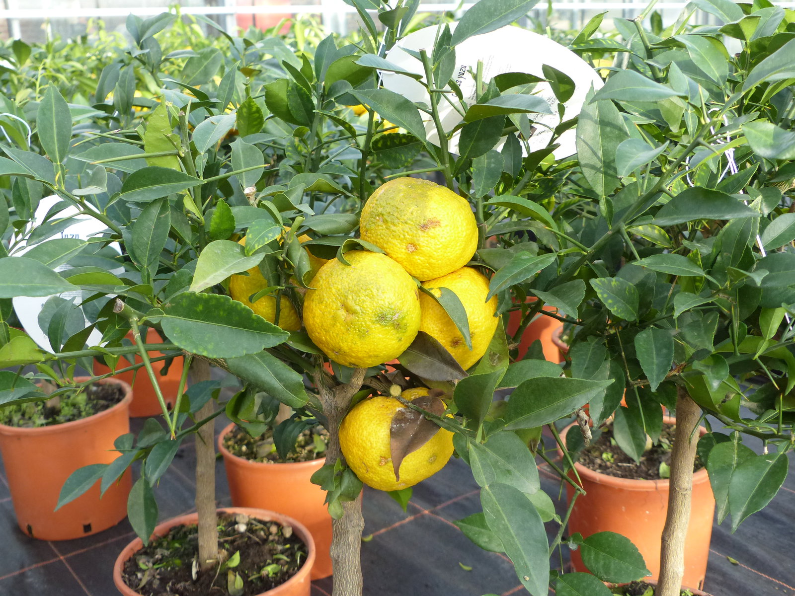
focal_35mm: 41
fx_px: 942
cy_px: 298
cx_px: 398
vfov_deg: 35.1
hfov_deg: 45.8
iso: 250
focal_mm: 7.4
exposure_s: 1/250
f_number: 2.8
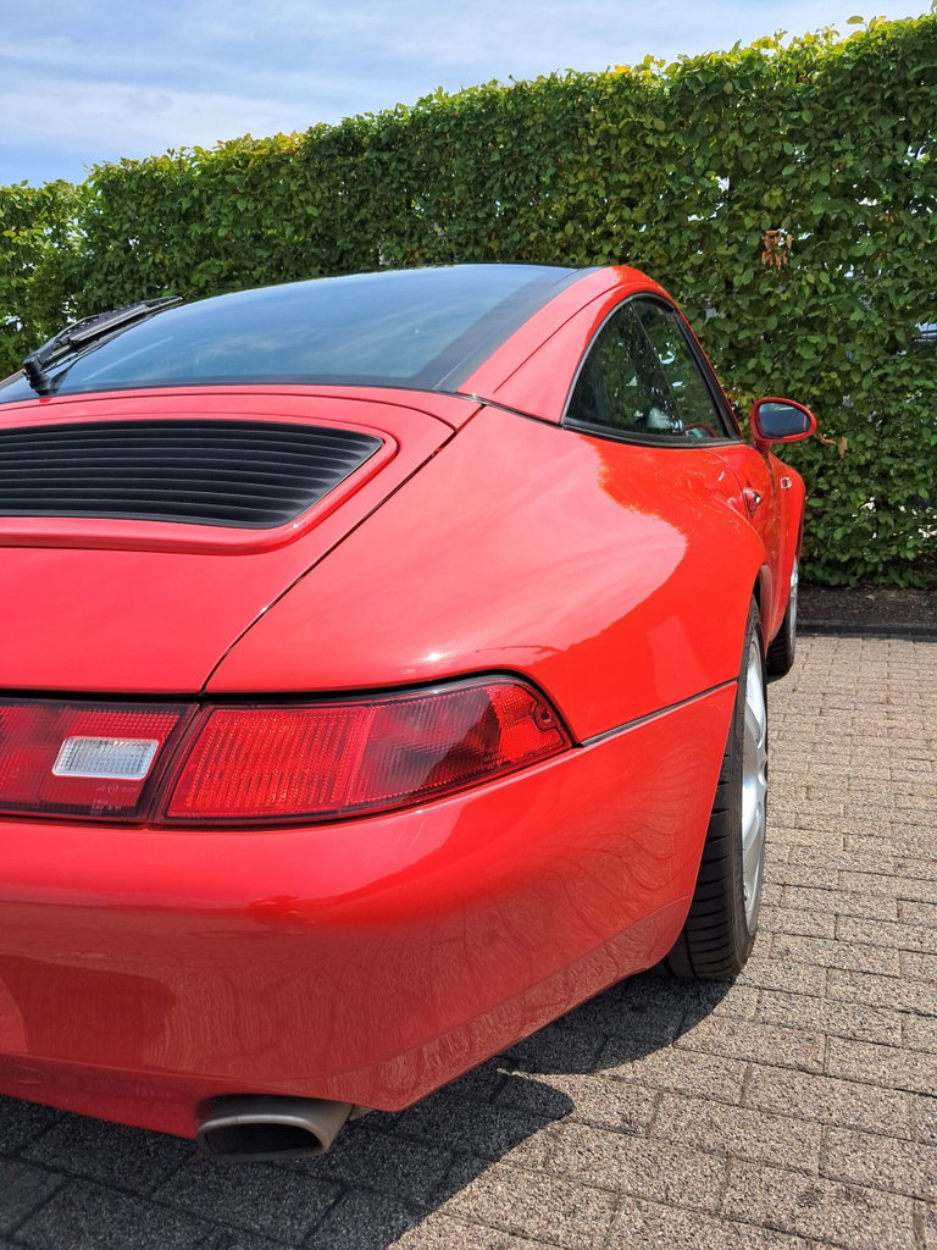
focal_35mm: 27
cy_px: 625
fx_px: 974
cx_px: 468
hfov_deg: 51.4
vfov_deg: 65.3
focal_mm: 4
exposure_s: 1/577
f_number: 1.8
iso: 50
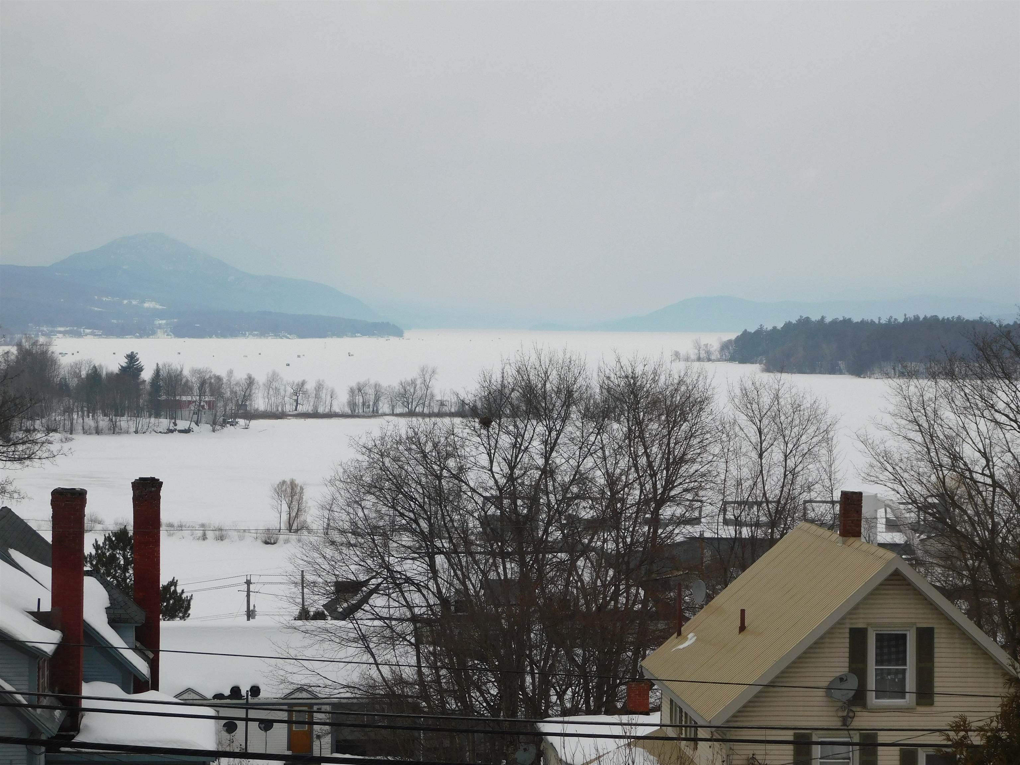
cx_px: 510
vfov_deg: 16.2
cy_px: 382
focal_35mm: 91
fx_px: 2681
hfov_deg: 21.5
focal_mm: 16.1
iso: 125
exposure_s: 1/400
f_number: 4.5
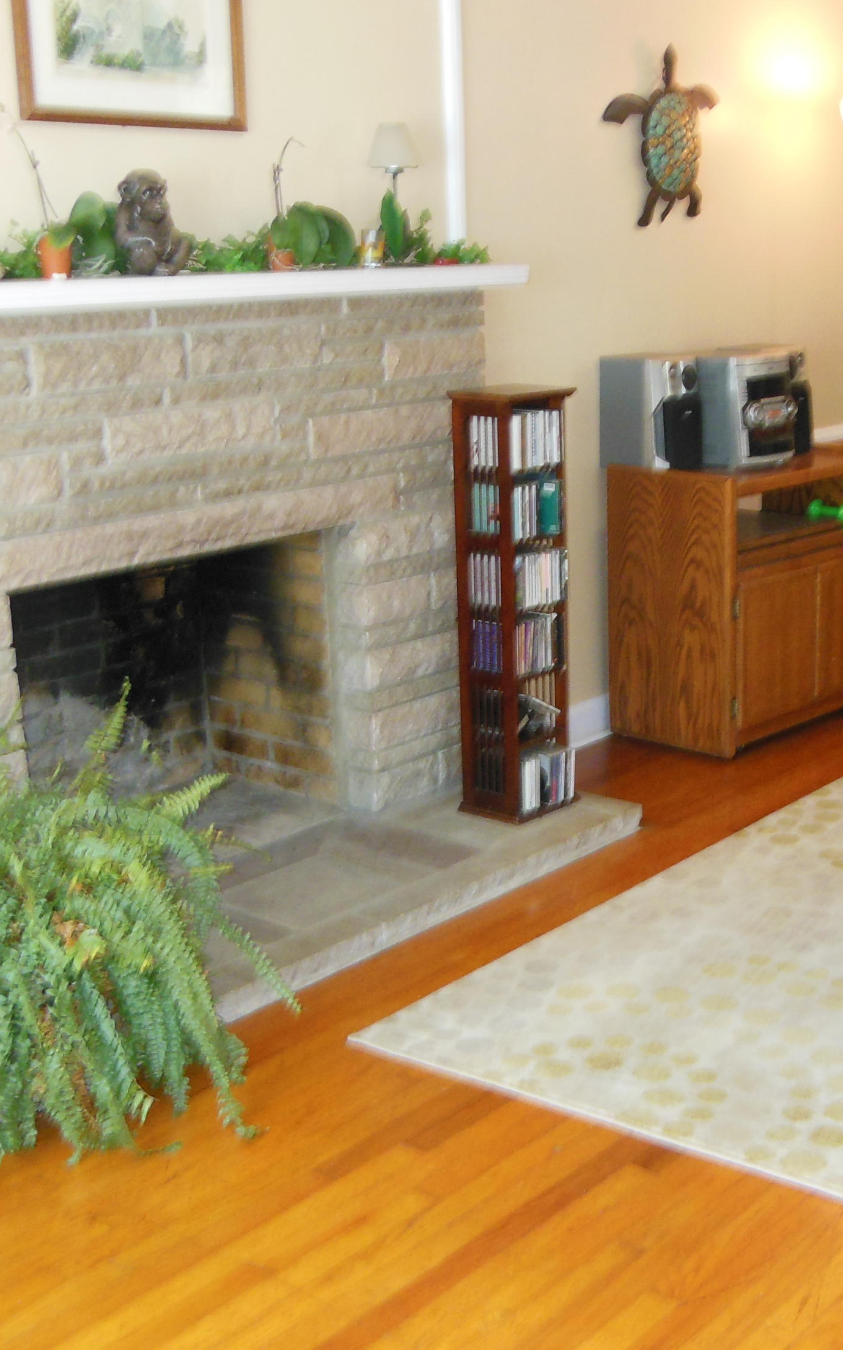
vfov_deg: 41.1
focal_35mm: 49
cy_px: 682
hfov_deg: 26.0
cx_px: 637
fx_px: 1802
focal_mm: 6
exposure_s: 1/30
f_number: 3.9
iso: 400
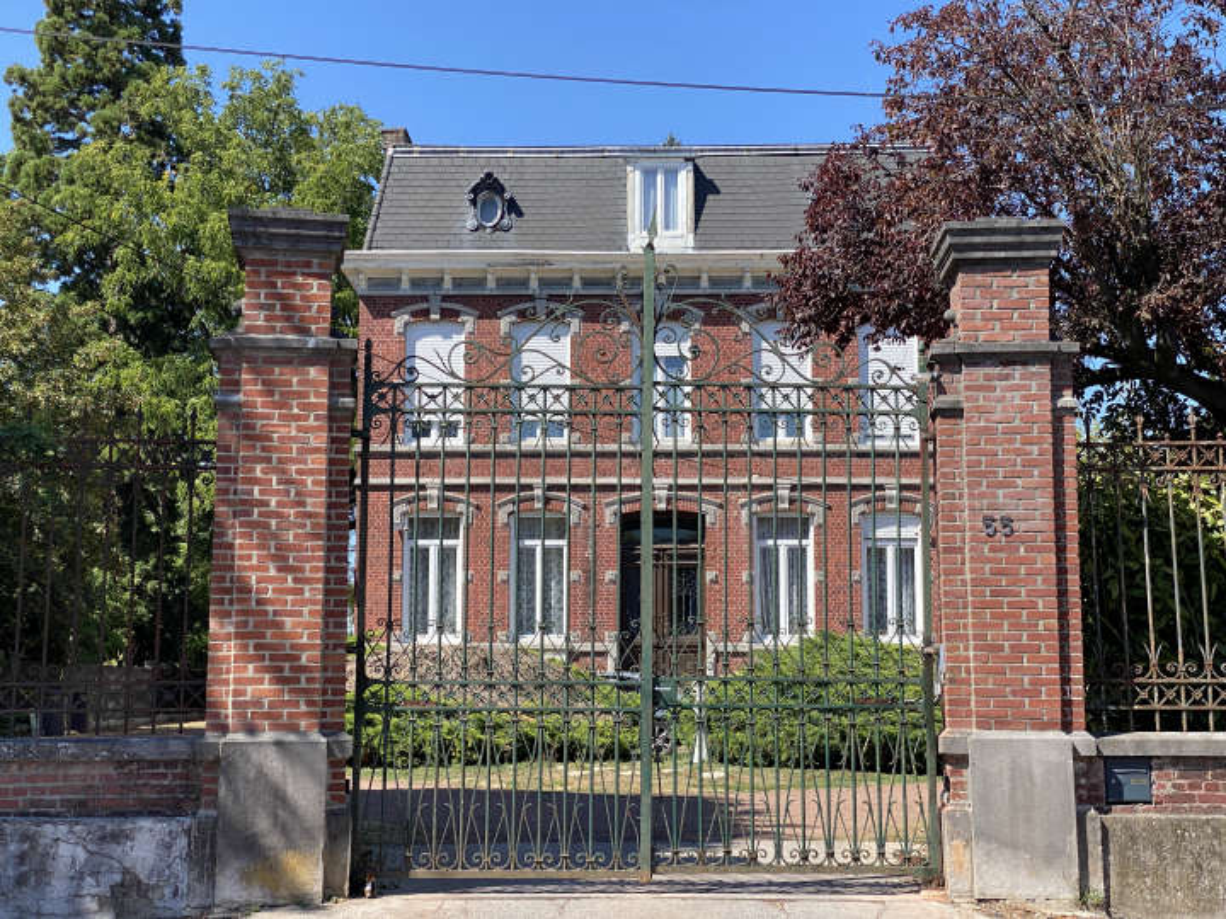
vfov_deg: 28.0
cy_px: 460
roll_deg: -0.7
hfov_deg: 36.8
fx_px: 1842
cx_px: 613
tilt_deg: +7.5
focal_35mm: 52
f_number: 2
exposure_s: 1/959
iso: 20
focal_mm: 6
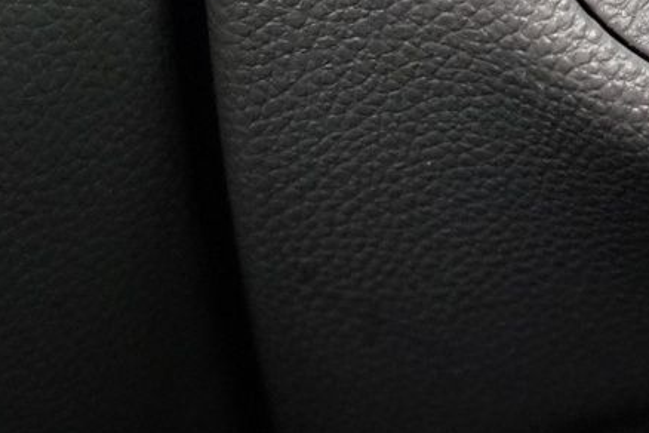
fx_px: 4218
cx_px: 935
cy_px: -496
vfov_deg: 5.7
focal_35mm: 234
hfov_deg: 8.6
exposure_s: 1/60
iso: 3200
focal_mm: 41
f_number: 4.5
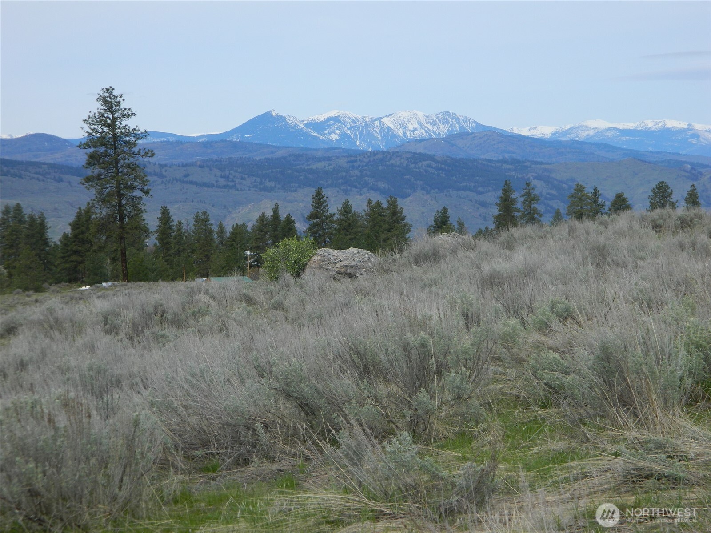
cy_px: 266
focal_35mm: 84
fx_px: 1725
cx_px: 356
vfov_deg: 17.6
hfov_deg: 23.3
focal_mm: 15.1
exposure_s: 1/640
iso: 80
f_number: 4.2
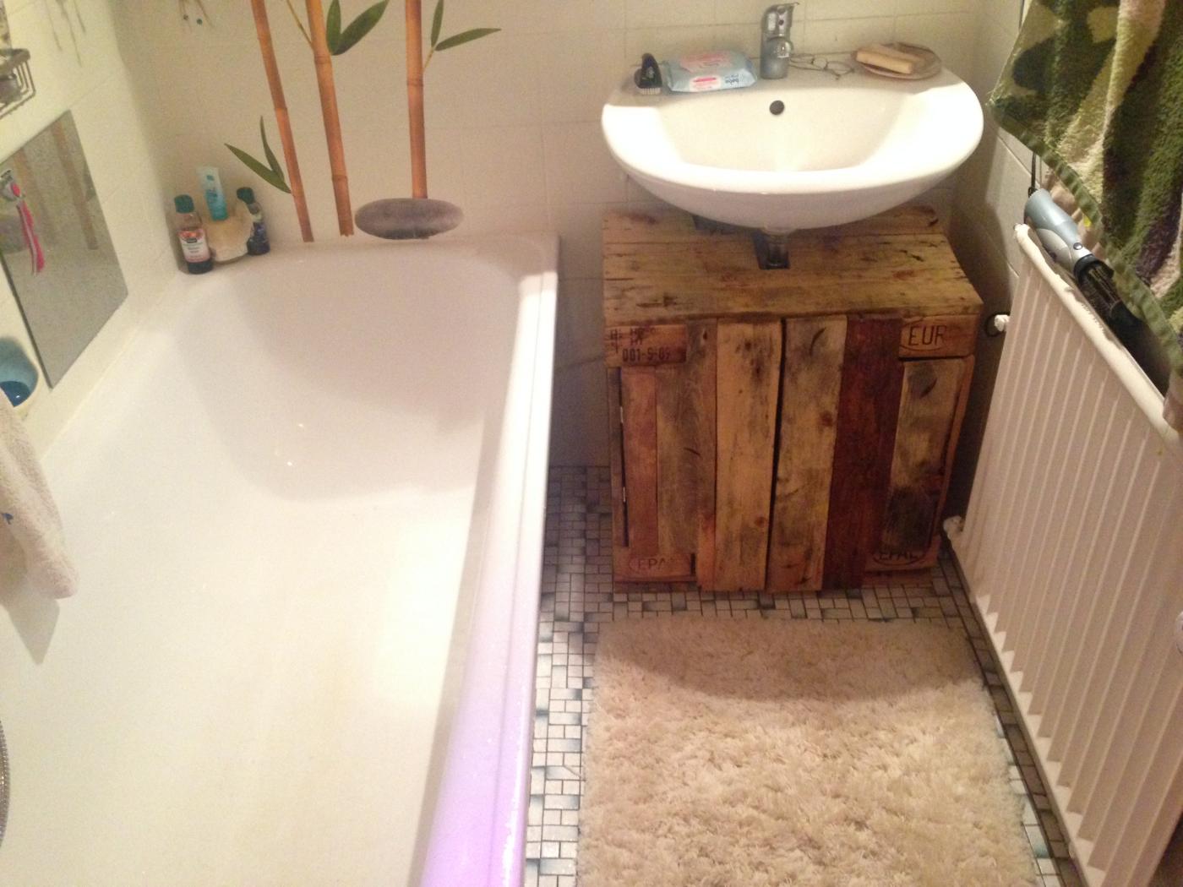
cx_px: 592
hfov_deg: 55.4
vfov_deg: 42.9
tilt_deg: -34.6
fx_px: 1128
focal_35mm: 33
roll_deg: +3.8
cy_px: 444
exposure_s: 1/15
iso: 500
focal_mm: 4.12
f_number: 2.4
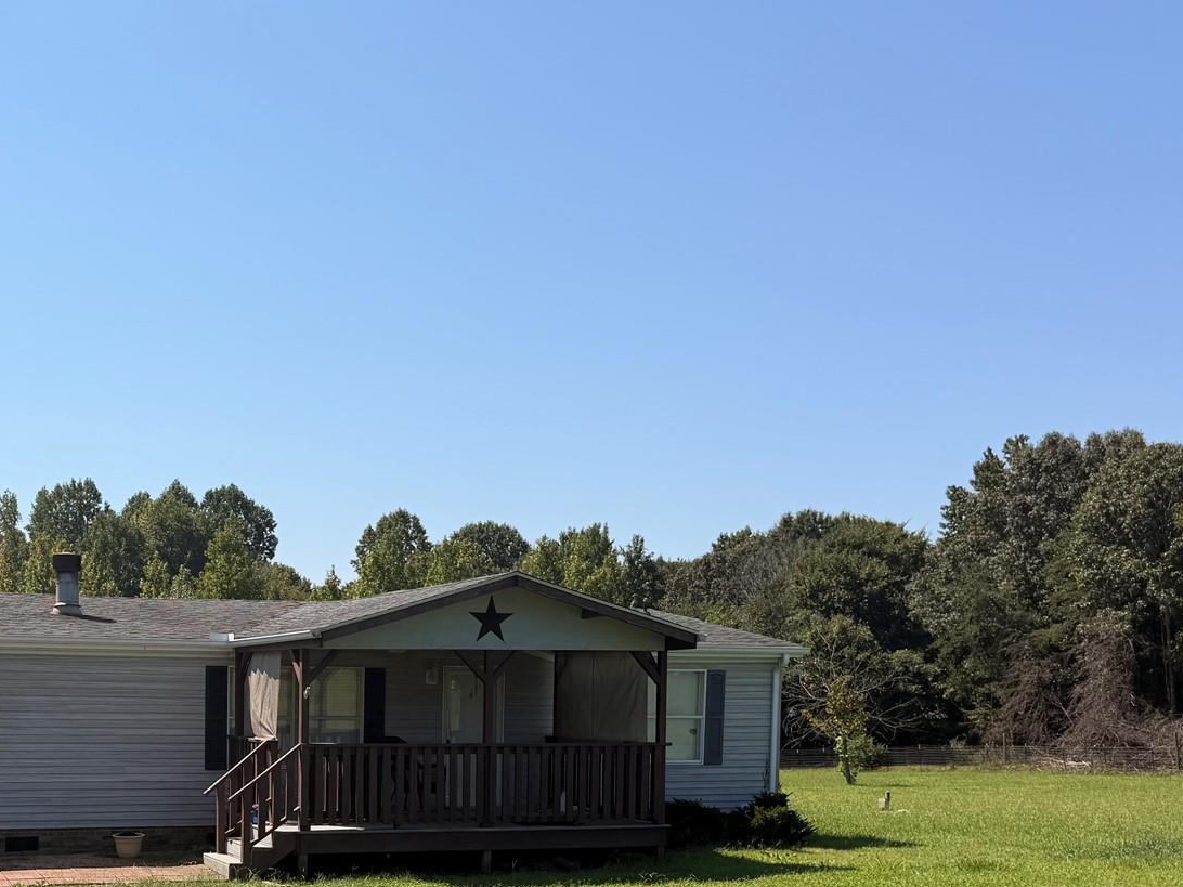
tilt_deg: -4.1
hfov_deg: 40.8
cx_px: 287
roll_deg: -0.2
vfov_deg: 30.9
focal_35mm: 45
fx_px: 1538
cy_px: 780
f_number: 1.78
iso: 80
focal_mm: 6.76
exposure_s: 1/5714
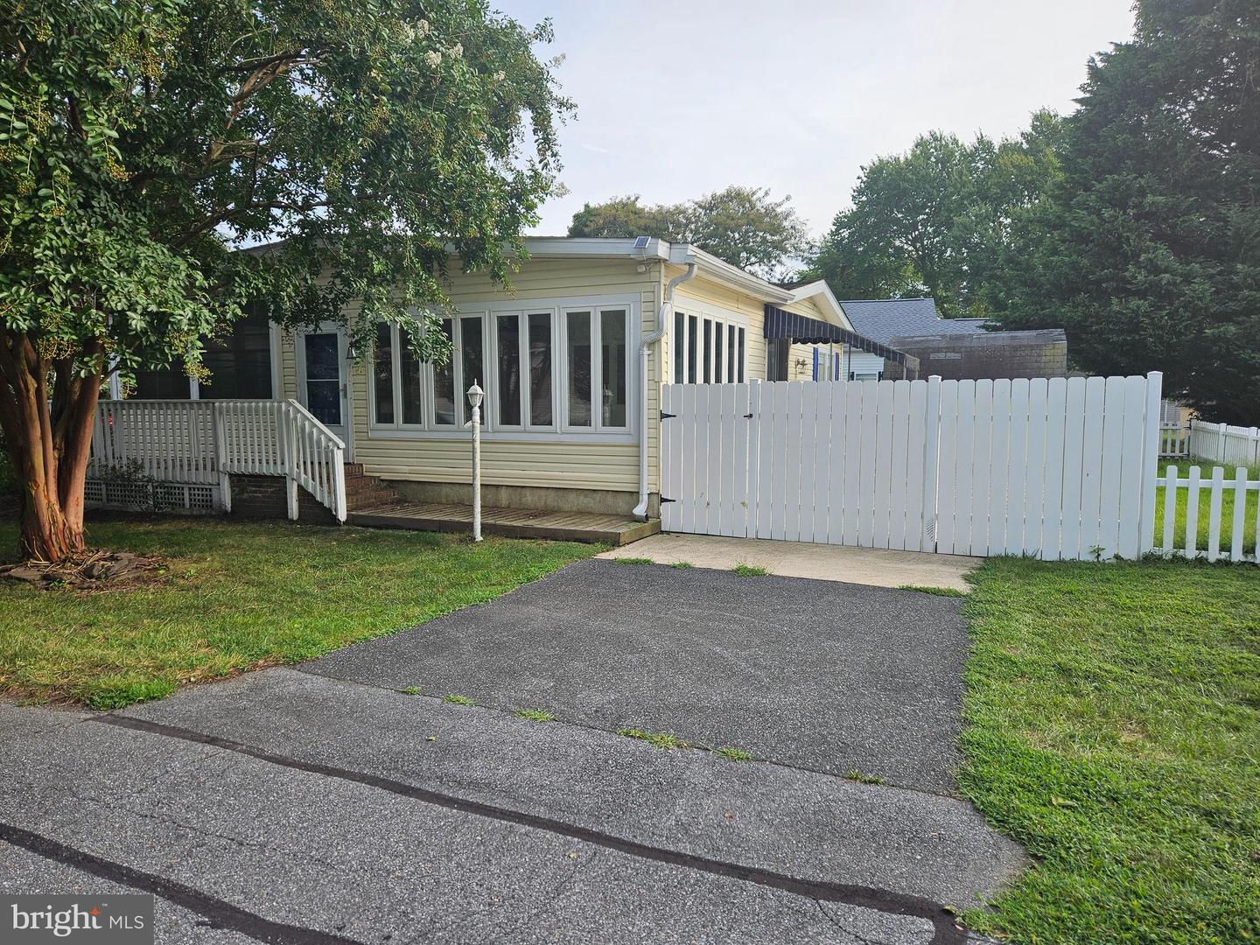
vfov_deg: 58.9
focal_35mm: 23
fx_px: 837
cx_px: 630
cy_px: 472
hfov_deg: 73.9
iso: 25
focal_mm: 5.4
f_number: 1.8
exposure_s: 1/504
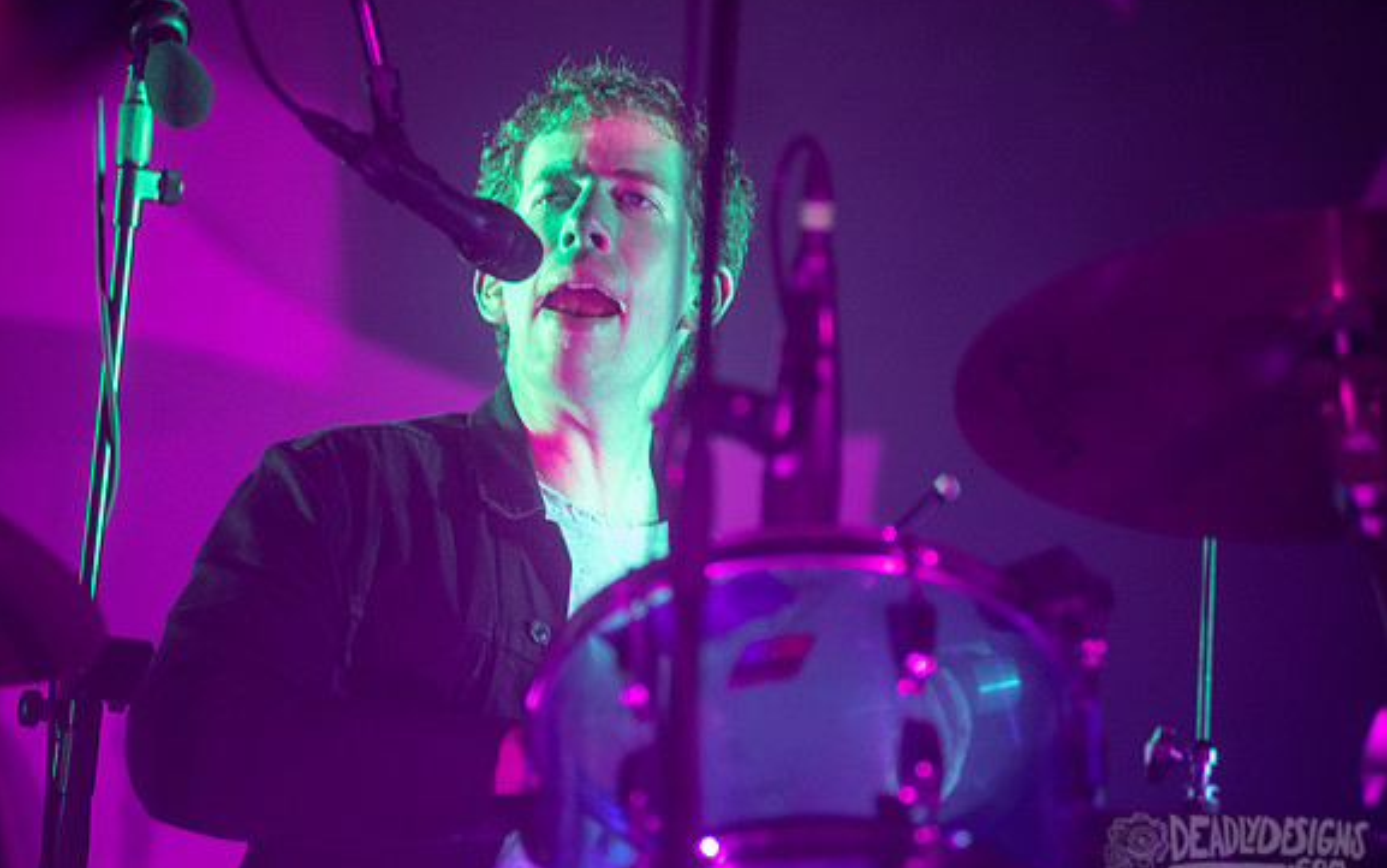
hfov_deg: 9.4
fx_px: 8470
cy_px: 391
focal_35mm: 224
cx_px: 632
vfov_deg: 5.9
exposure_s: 1/320
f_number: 3.2
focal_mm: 200
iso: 3200
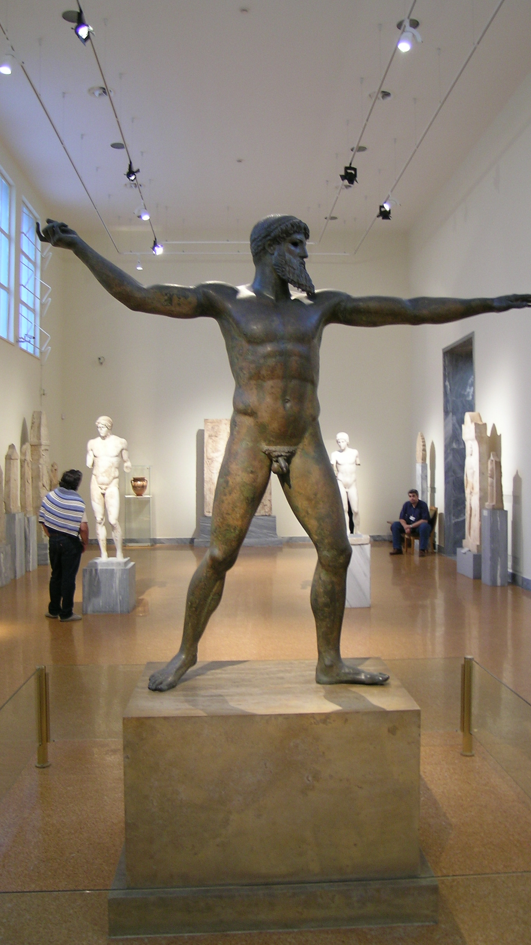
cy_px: 475
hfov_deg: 37.7
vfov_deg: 62.6
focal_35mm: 31
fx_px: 776
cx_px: 290
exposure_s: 1/3.7
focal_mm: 5.8
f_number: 2.8
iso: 67
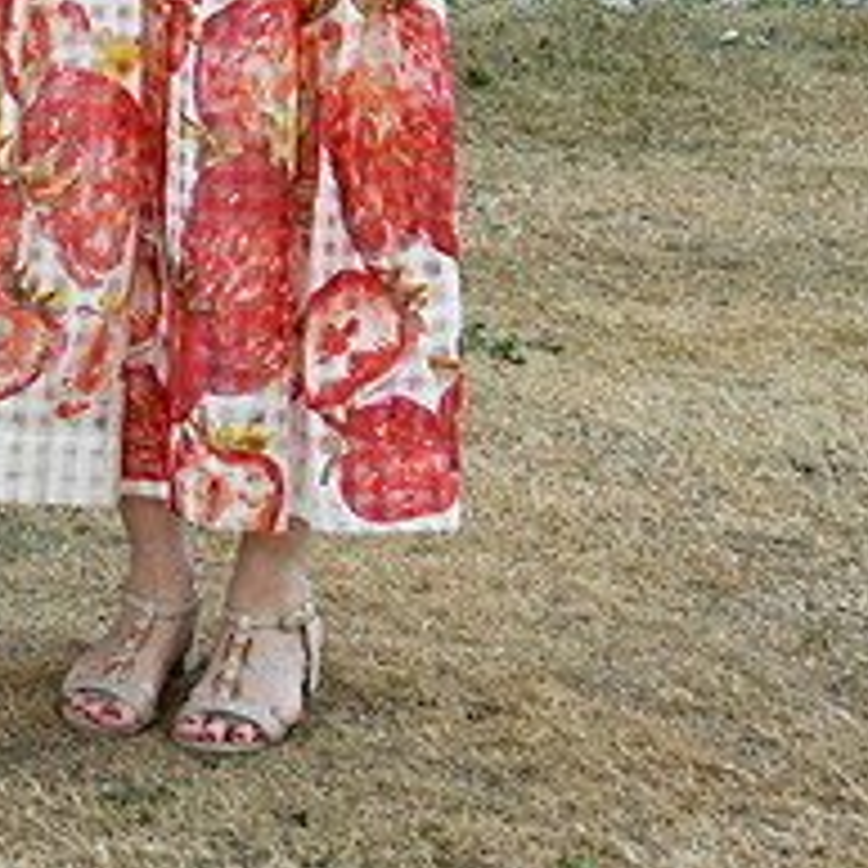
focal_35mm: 120
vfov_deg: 14.0
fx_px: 3404
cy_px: -245
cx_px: -769
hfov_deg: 13.0
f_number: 8
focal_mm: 34
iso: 400
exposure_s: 1/80
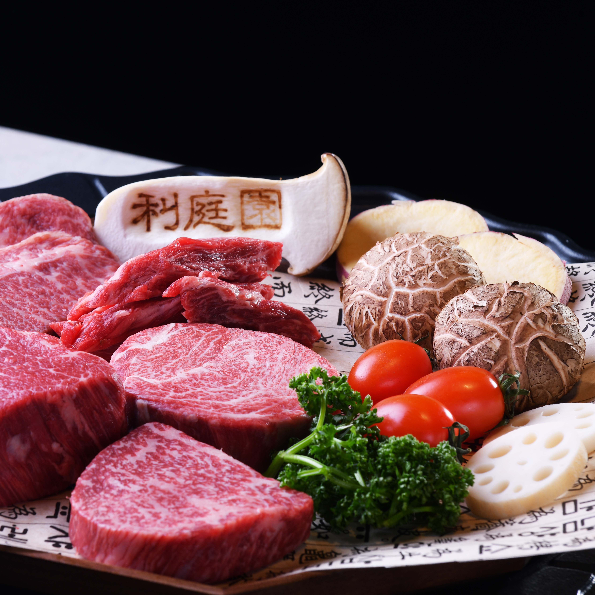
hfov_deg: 6.3
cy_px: 290
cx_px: 214
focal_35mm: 278
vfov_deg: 6.3
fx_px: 5406
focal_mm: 200
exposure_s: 1/160
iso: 100
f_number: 11
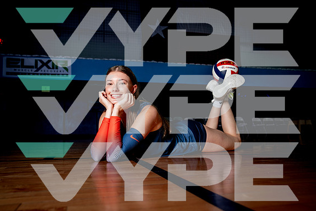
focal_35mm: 32
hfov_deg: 58.7
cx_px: 159
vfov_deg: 41.2
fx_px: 281
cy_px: 105
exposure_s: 1/200
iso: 250
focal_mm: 31
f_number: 4.5
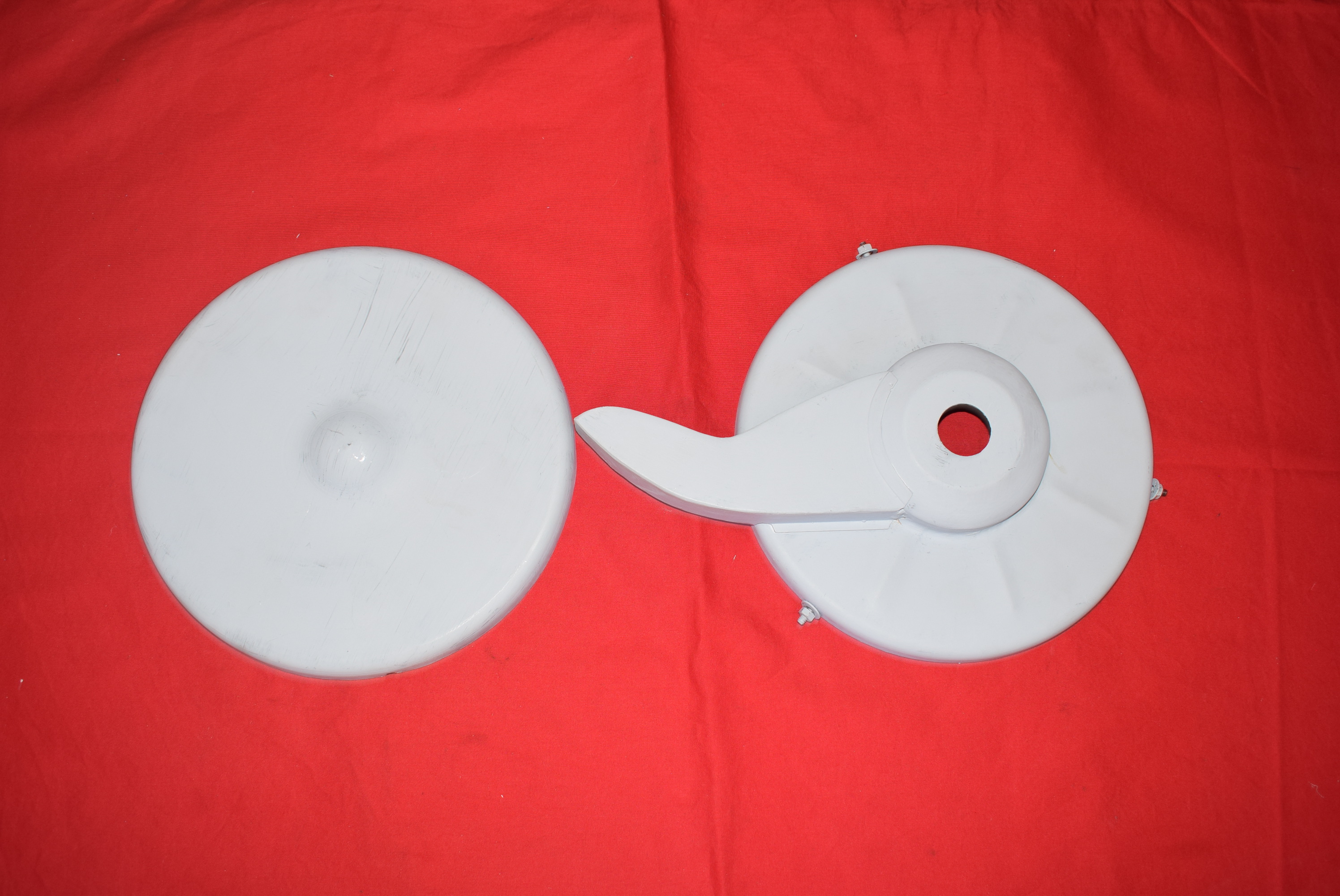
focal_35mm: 34
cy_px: 448
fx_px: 1285
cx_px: 670
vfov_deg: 38.4
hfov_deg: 55.1
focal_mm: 23
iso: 400
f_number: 5.6
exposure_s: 1/60
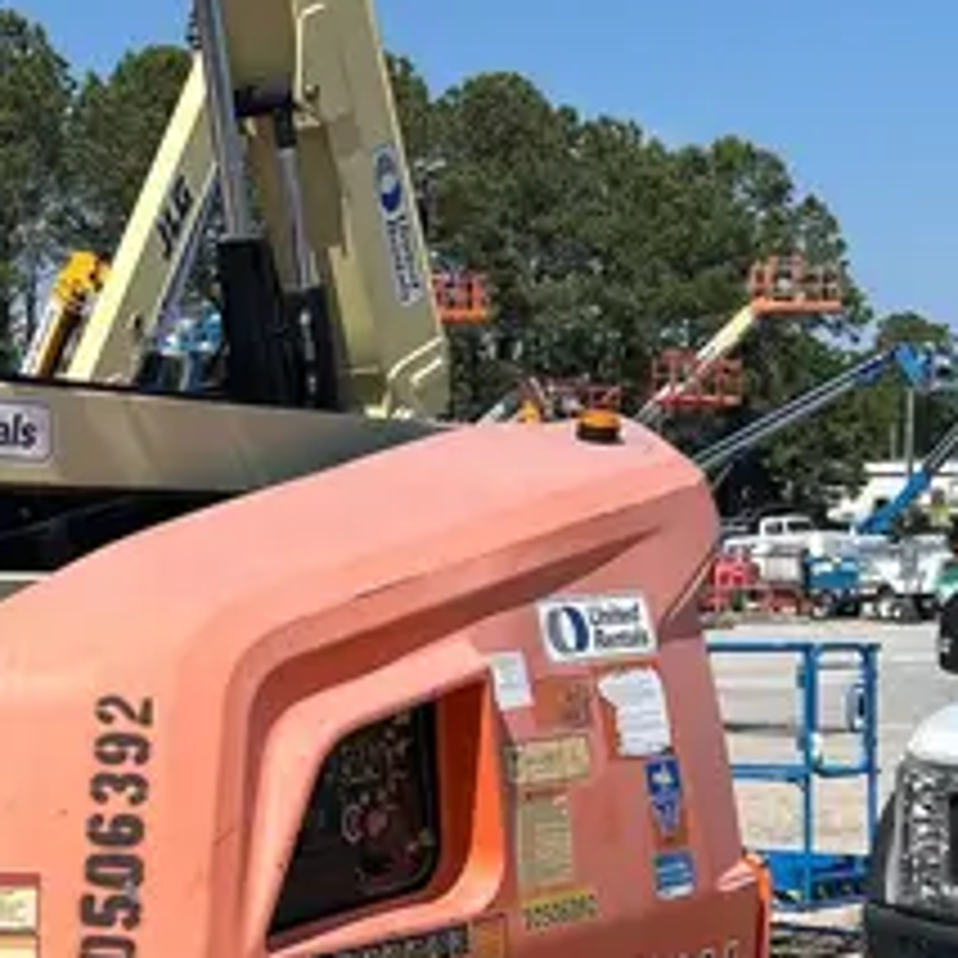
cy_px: 641
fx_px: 2474
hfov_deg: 21.4
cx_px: 63
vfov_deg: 21.8
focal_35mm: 79
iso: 50
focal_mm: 5.7
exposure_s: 1/4630
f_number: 1.5
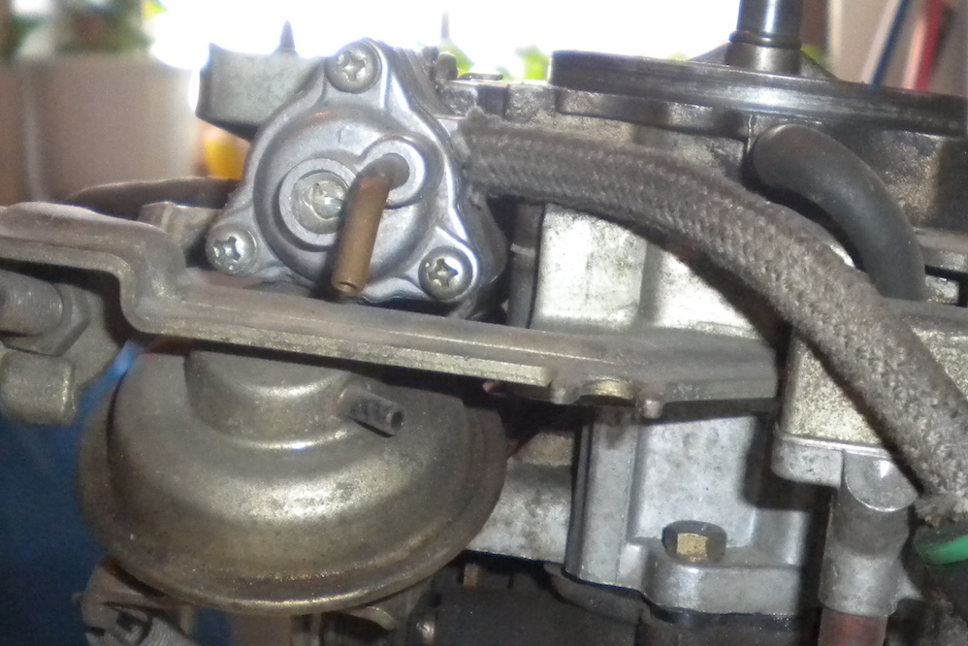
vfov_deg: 19.3
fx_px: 1883
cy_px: 501
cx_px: 660
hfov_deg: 28.6
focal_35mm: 70
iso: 400
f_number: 3.1
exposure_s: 1/30
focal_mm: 6.3
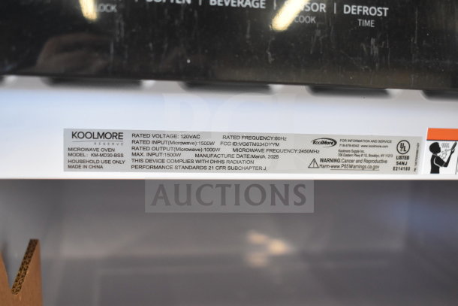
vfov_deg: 29.9
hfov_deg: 43.6
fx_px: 573
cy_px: 153
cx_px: 229
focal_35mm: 45
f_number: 4.2
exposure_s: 1/50
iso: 1800
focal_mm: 30
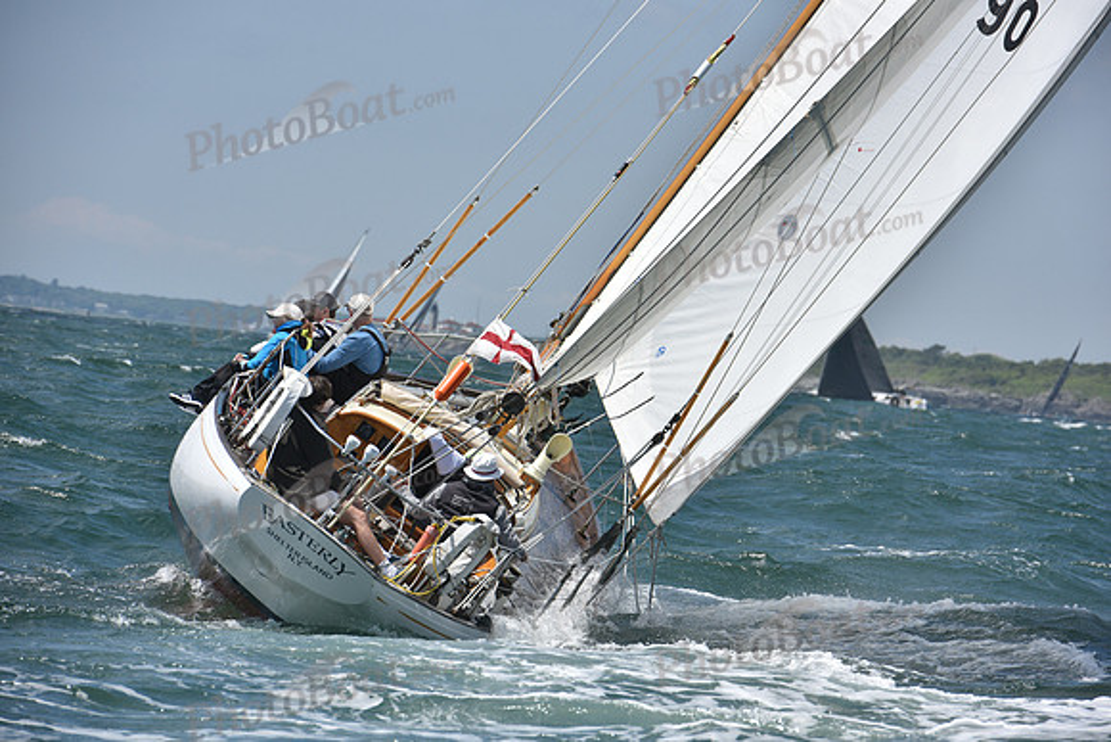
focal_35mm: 200
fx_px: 6173
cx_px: 556
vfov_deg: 6.9
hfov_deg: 10.3
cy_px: 371
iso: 250
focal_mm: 200
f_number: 9
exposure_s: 1/1250
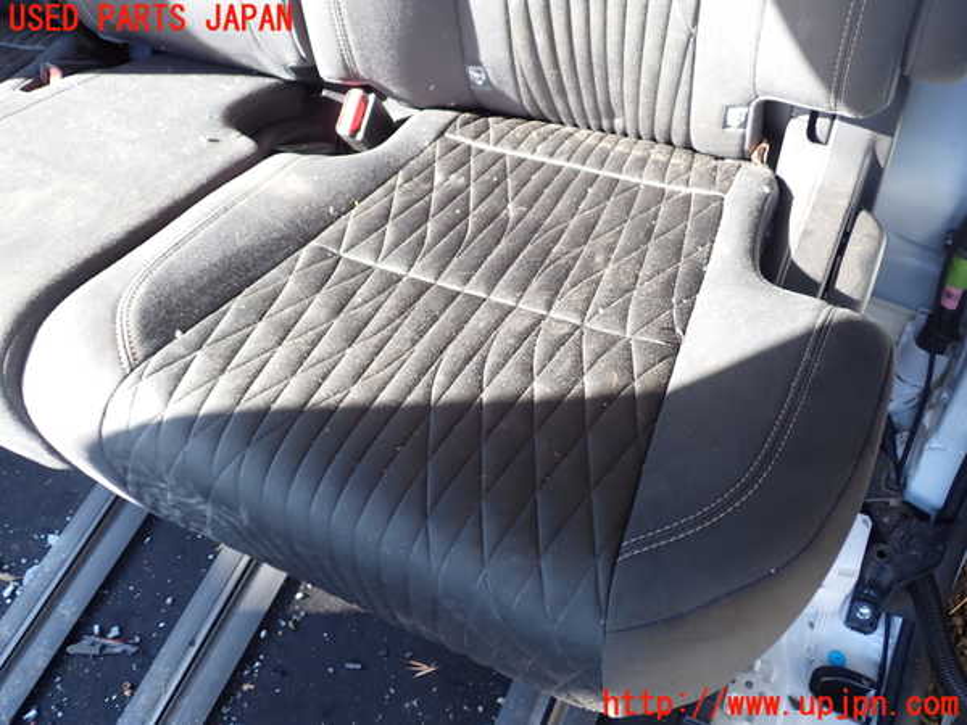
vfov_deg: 46.8
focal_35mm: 30
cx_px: 484
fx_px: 838
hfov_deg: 60.0
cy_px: 362
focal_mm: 5.4
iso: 100
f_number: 2.3
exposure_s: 1/80
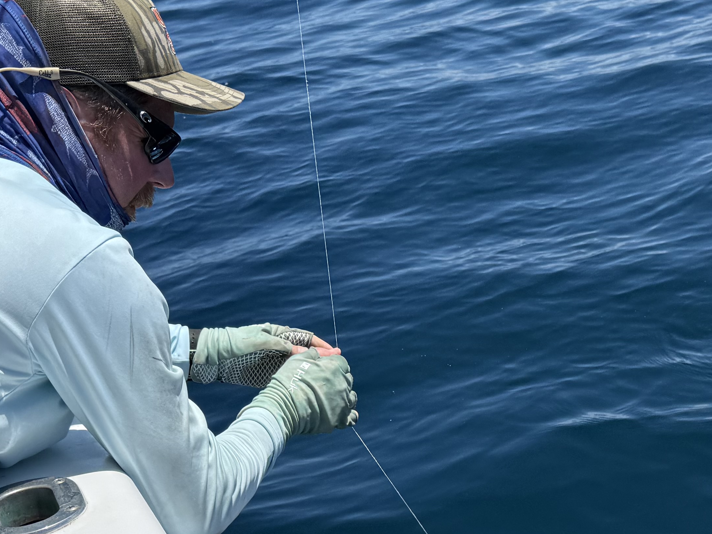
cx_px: 539
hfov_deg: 30.2
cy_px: 479
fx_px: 1296
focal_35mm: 63
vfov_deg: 22.7
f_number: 1.78
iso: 80
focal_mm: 6.76
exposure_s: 1/8130
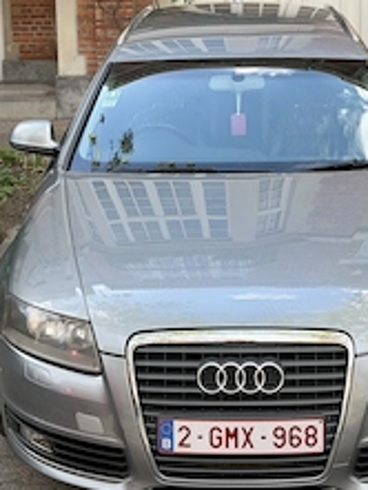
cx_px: 228
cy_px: 157
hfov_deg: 17.0
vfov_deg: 22.4
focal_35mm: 87
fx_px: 1232
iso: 80
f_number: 1.78
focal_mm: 6.76
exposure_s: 1/1403
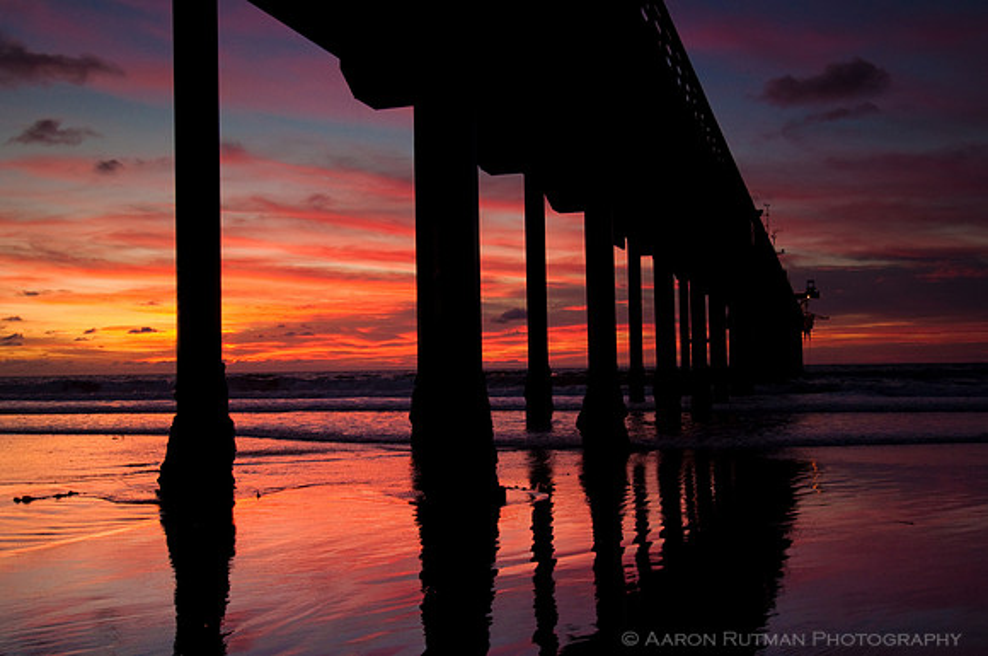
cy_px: 328
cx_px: 494
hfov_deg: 53.2
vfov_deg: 36.8
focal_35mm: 36
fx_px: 987
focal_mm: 24
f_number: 4
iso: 200
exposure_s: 1/60
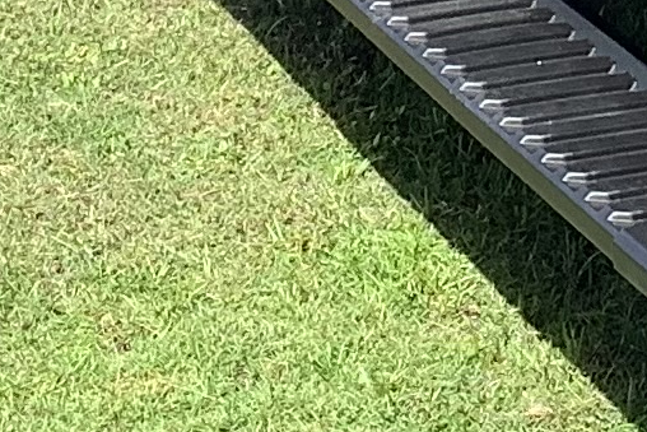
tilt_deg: -13.5
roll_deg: -0.3
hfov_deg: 9.9
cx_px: 602
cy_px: -464
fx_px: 3721
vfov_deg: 6.4
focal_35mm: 207
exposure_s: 1/536
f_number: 2.4
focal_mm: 3.3
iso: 25
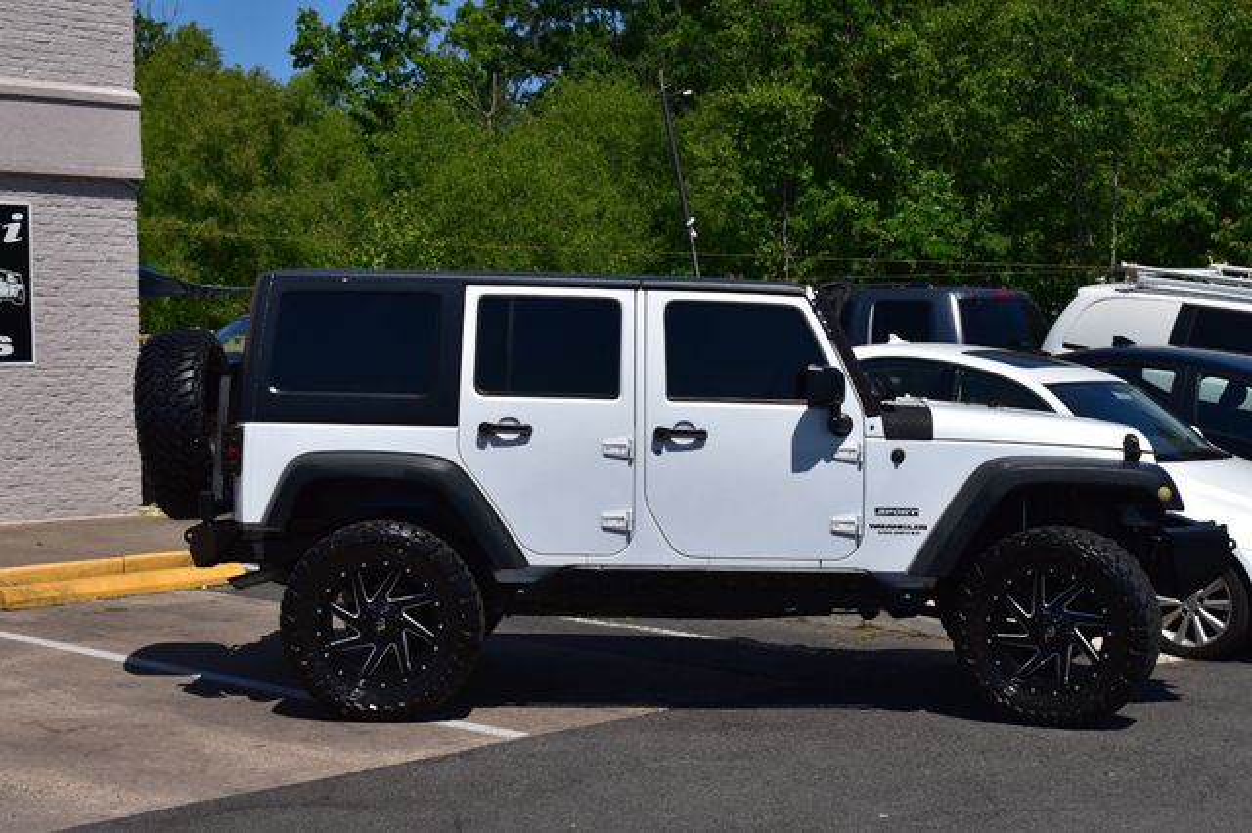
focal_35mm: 60
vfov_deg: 22.6
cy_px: 416
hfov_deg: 33.4
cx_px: 626
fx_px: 2086
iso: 200
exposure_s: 1/640
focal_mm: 40
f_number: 11
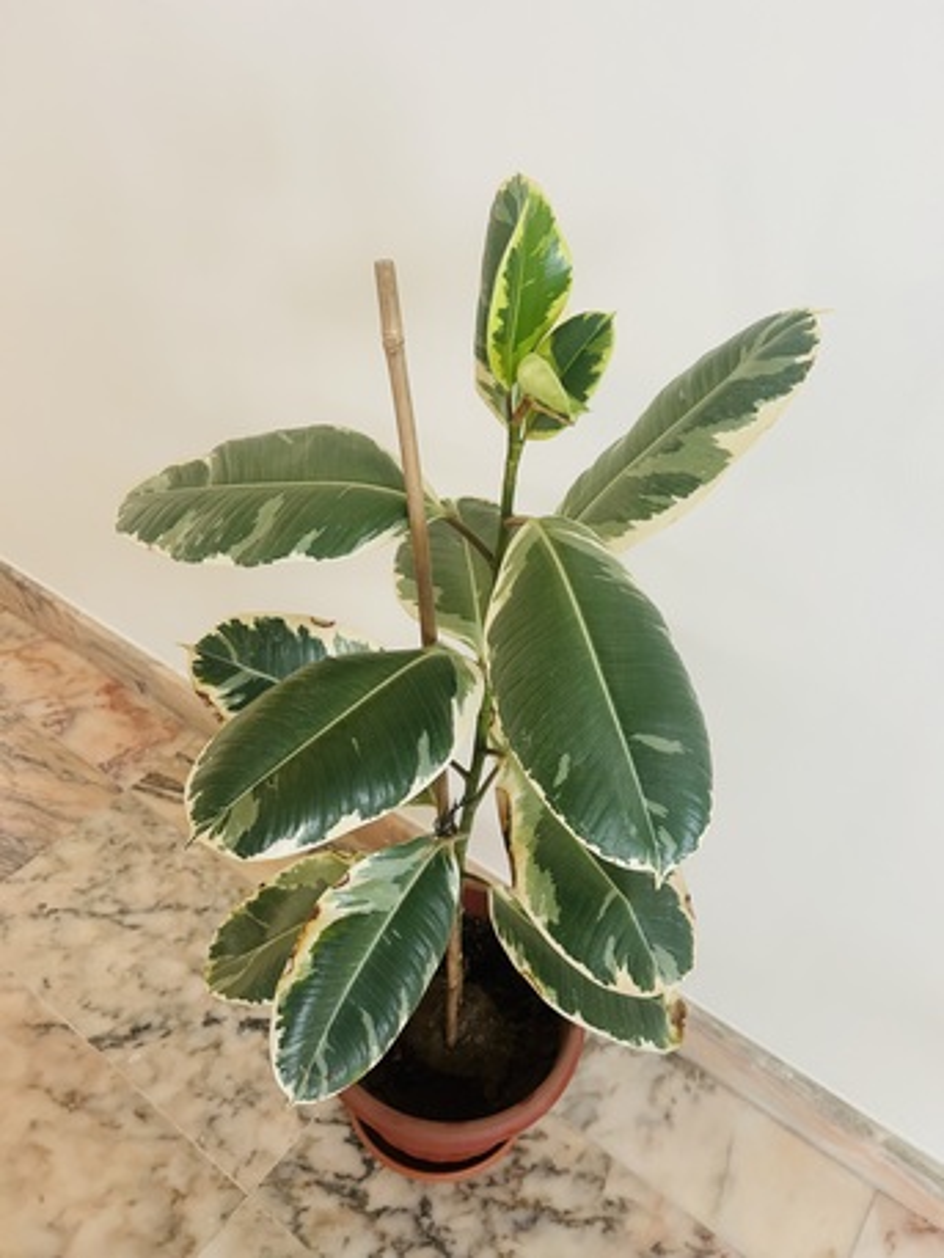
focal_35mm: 26
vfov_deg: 67.3
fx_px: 945
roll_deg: -4.9
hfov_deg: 53.1
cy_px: 629
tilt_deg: -40.9
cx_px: 472
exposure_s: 1/60
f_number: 1.5
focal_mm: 5.7
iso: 200
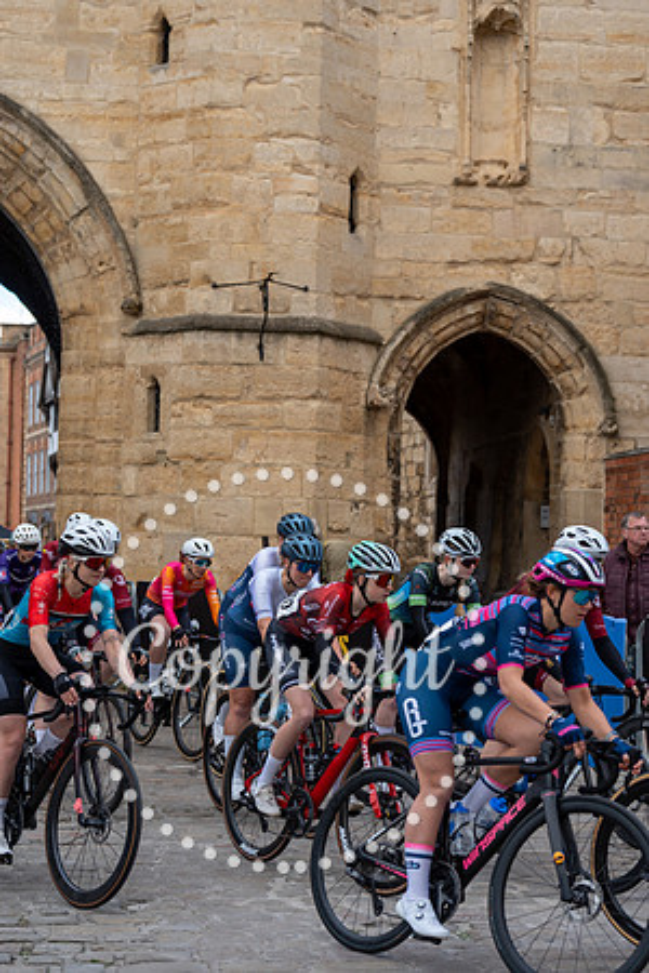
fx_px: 1893
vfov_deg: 28.8
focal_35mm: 70
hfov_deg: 19.5
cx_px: 324
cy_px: 486
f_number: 4
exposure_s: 1/1000
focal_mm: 70
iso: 400
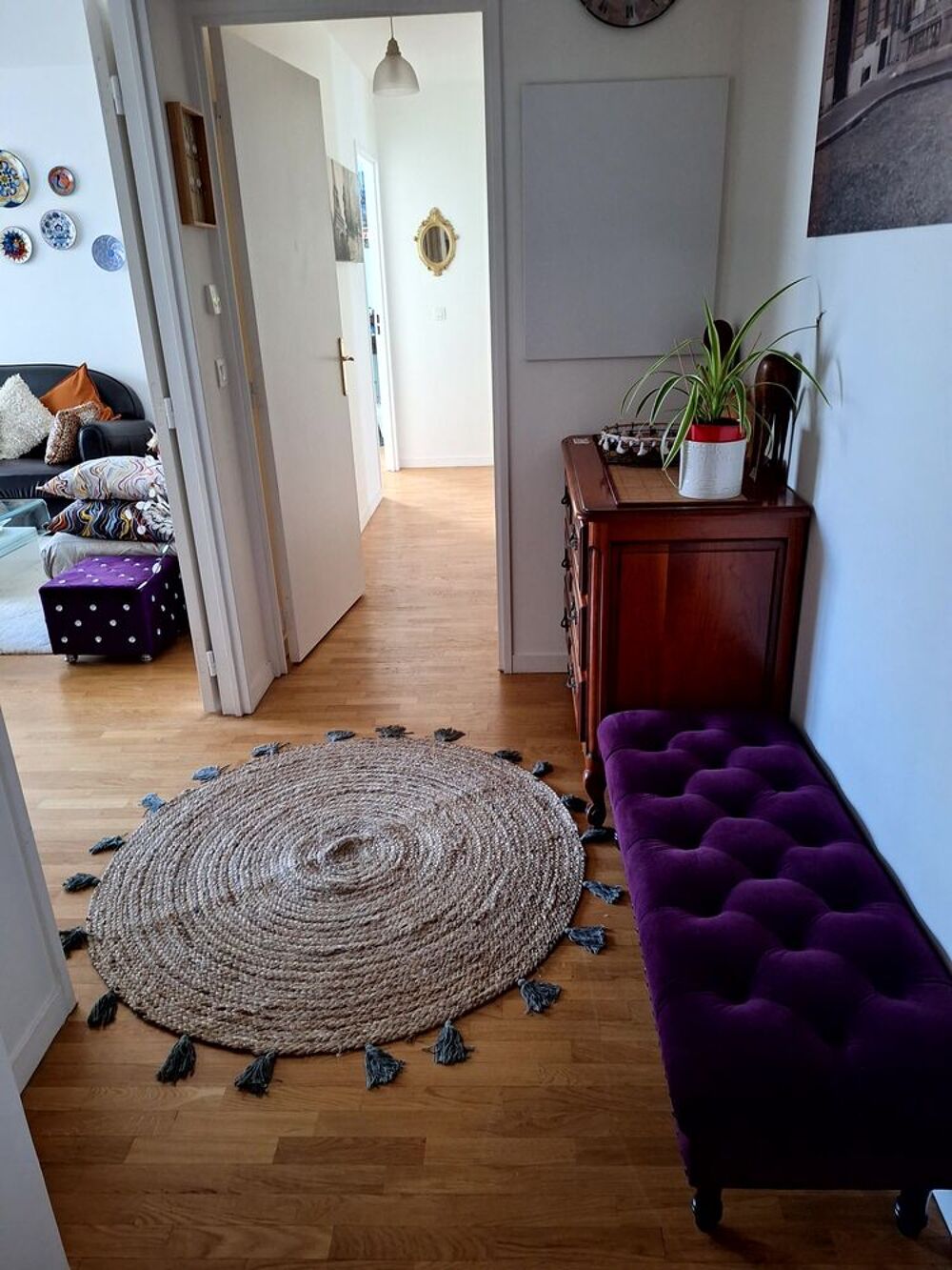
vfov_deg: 73.9
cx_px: 476
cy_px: 635
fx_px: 843
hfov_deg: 58.9
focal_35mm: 23
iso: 250
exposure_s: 1/25
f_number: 1.8
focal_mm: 5.54
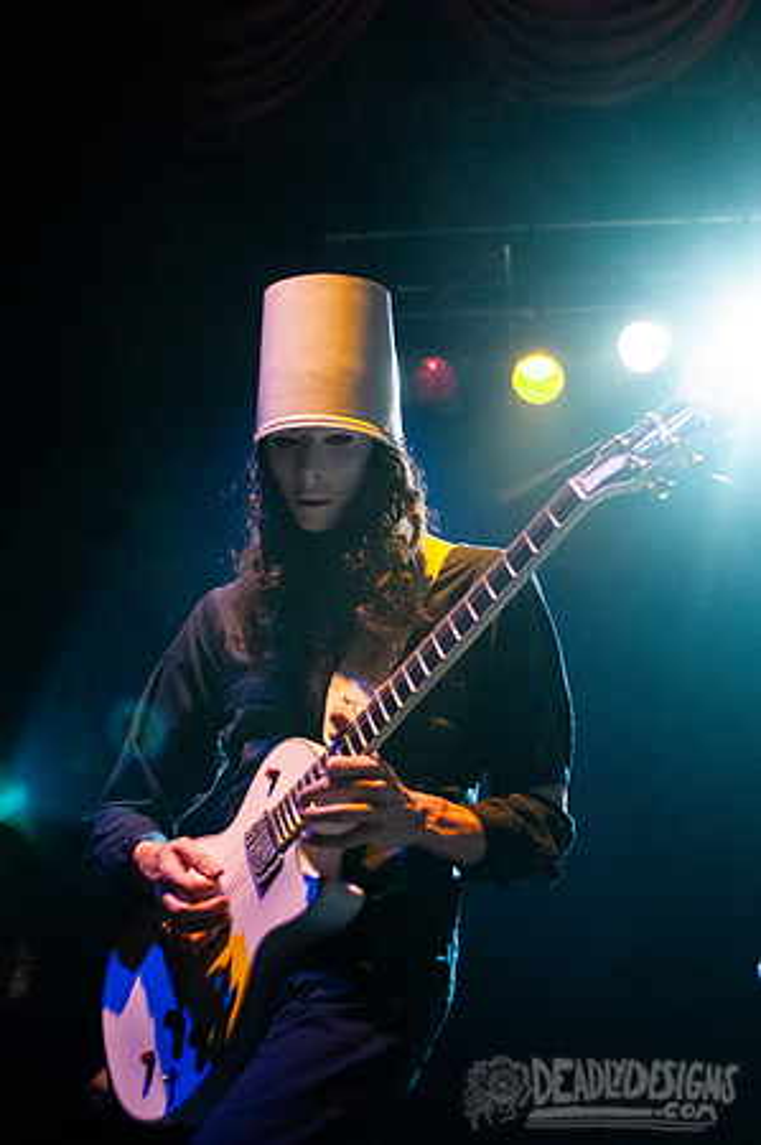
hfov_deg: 25.7
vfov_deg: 37.9
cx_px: 380
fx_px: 1668
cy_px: 572
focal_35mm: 52
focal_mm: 35
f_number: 2.8
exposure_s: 1/80
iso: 1250
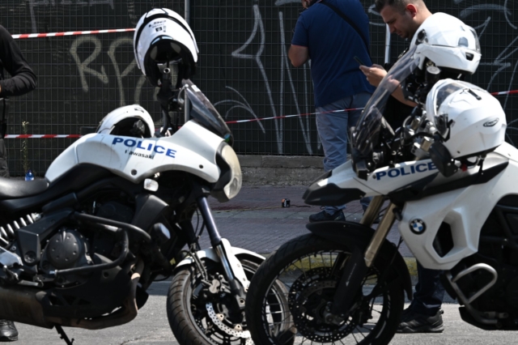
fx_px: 2589
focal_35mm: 180
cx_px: 259
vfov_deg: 7.6
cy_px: 172
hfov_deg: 11.4
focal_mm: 120
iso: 250
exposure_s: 1/500
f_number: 8
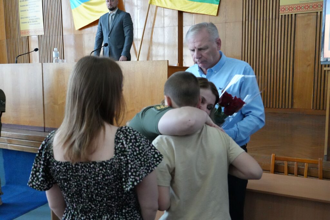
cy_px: 110
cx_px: 165
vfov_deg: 36.8
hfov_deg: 53.1
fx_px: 330
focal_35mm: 36
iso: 6400
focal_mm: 24
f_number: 4
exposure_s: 1/125
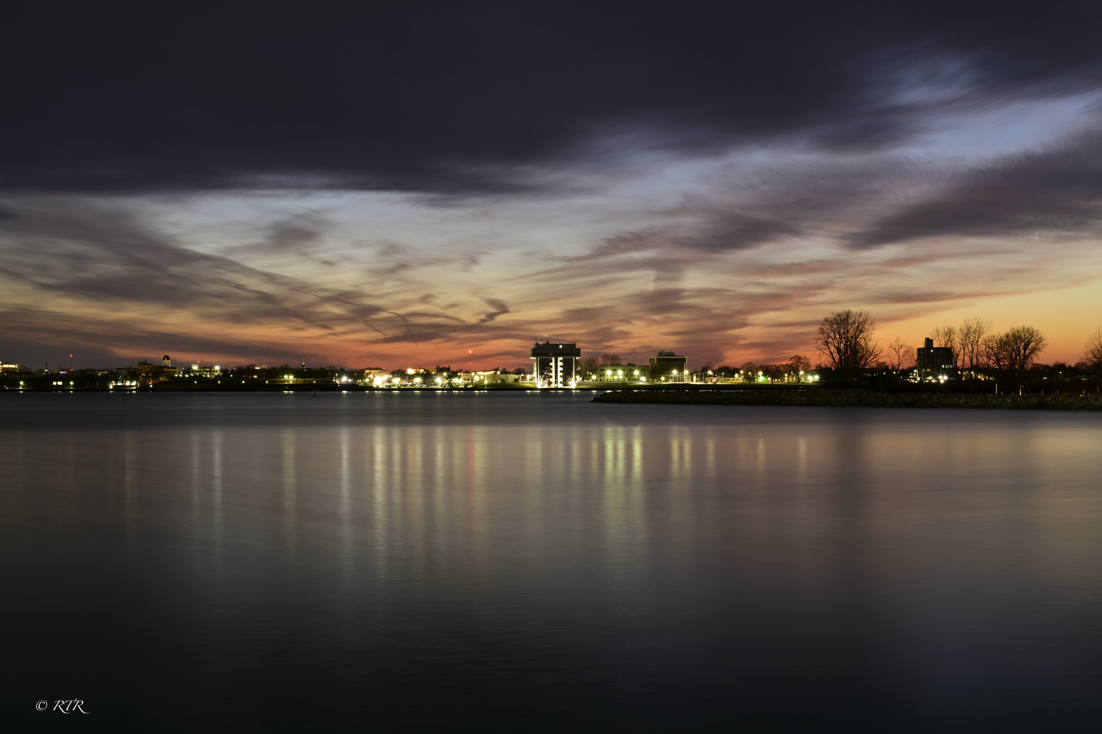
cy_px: 367
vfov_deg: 31.2
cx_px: 551
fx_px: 1316
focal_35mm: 43
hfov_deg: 45.4
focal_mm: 29
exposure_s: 30
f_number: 9
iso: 64
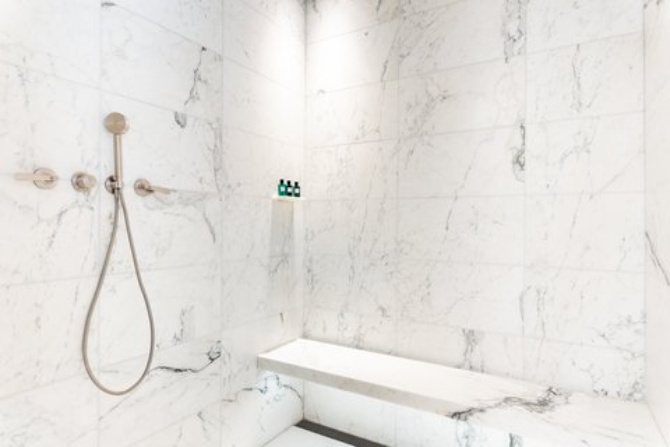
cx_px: 335
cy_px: 224
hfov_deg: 84.0
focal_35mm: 20
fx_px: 372
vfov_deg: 61.9
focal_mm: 20
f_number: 11
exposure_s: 1/2
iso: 100
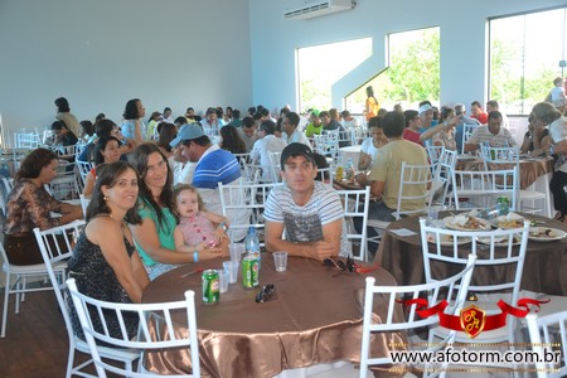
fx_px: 567
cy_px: 189
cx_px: 284
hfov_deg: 53.1
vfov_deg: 36.9
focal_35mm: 36
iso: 900
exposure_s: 1/60
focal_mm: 24
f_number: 3.8
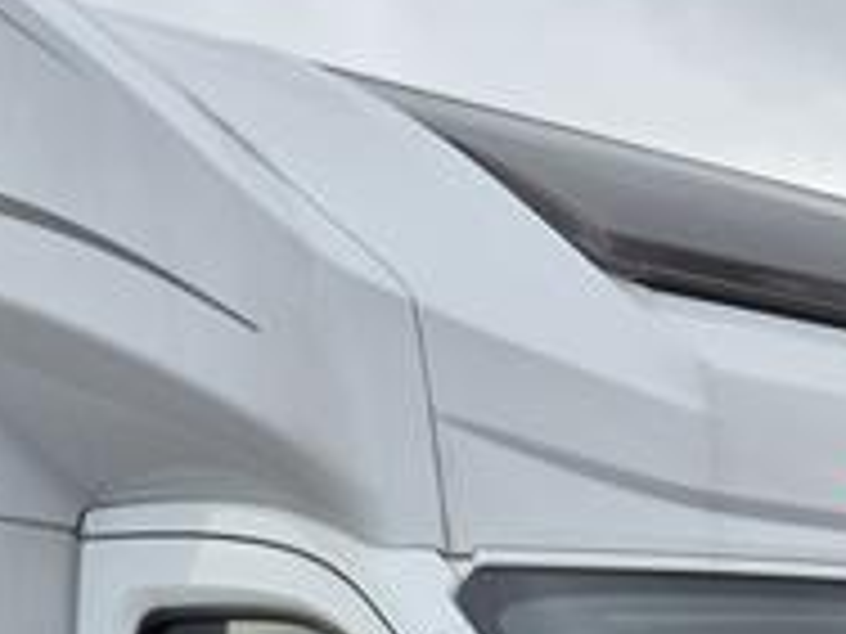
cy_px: 1286
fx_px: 2395
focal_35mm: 98
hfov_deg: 19.7
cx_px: 760
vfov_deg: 13.0
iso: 25
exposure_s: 1/445
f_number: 1.8
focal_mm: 5.4
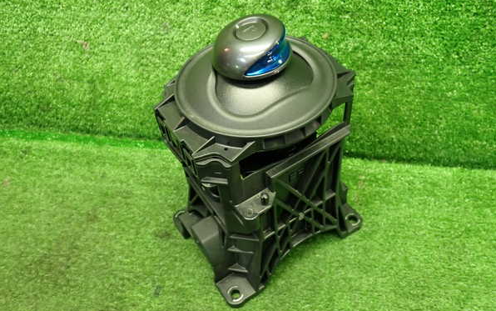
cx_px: 249
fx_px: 433
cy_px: 157
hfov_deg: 59.6
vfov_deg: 39.5
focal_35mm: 32
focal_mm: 5.4
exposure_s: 1/30
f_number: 2.3
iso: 320
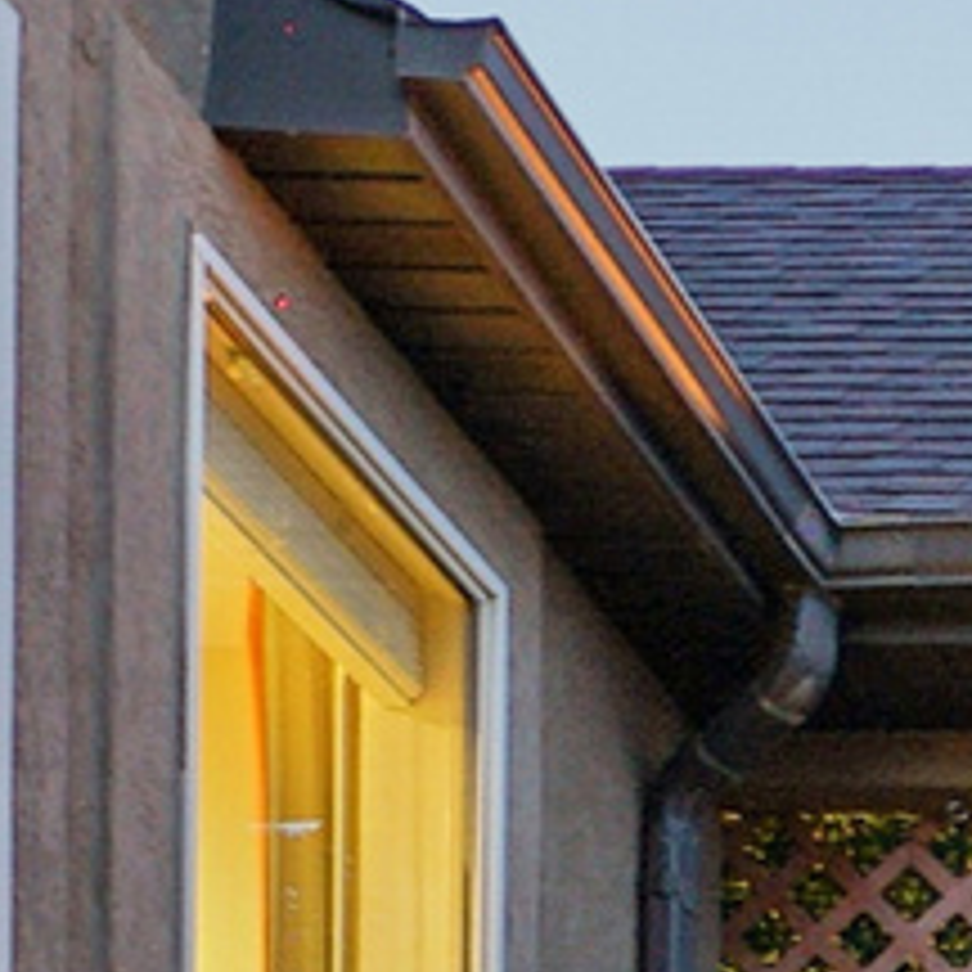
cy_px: 3013
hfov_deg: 10.4
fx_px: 4352
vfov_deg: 9.6
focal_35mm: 137
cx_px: 2574
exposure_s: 2.5
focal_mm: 17
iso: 200
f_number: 8
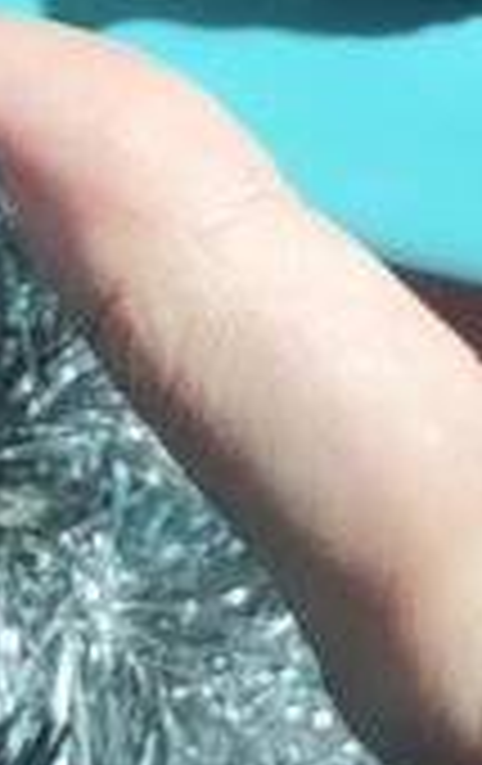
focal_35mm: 209
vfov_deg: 9.3
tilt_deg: -60.4
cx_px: 671
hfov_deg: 6.3
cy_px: -832
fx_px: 4371
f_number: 1.8
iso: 20
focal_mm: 4
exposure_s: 1/695
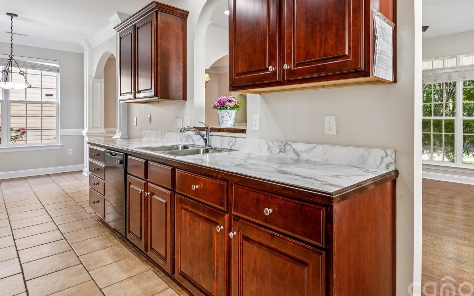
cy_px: 118
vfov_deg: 57.1
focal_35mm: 21
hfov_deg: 81.5
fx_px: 270
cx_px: 288
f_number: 9
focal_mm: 16.7
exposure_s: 1/2.5
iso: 100
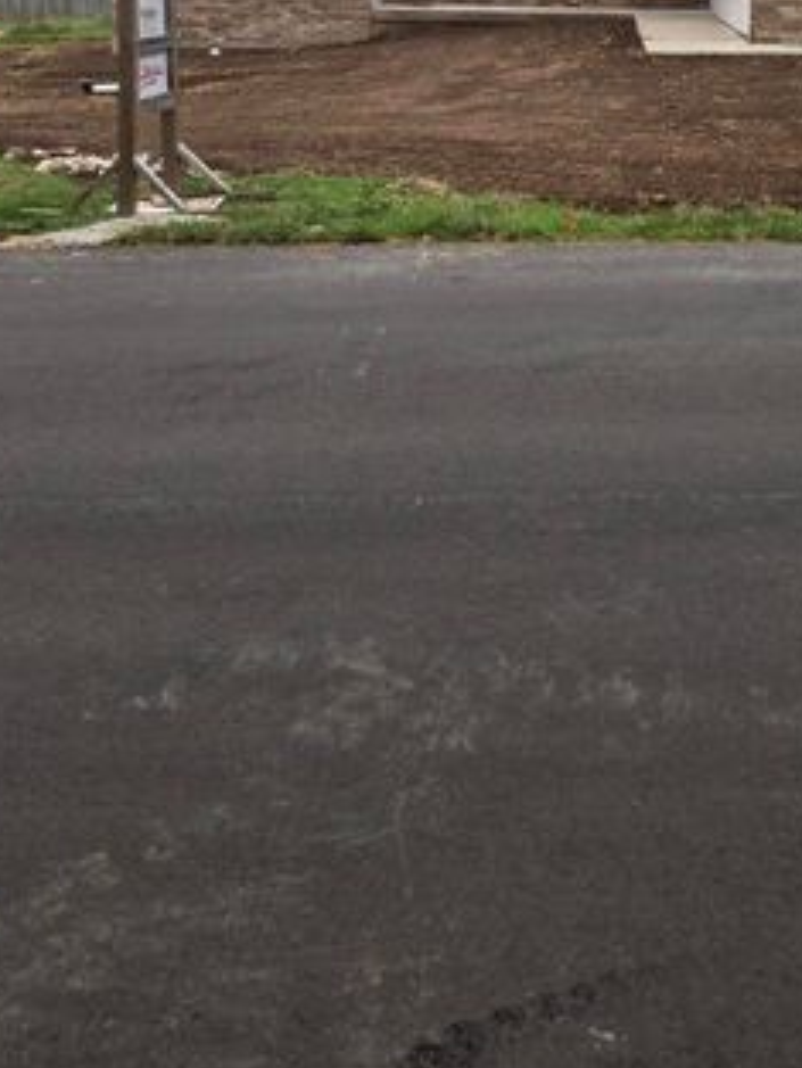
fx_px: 1513
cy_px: 60
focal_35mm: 49
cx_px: 638
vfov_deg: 36.0
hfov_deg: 29.1
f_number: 1.8
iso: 25
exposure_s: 1/641
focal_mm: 5.4
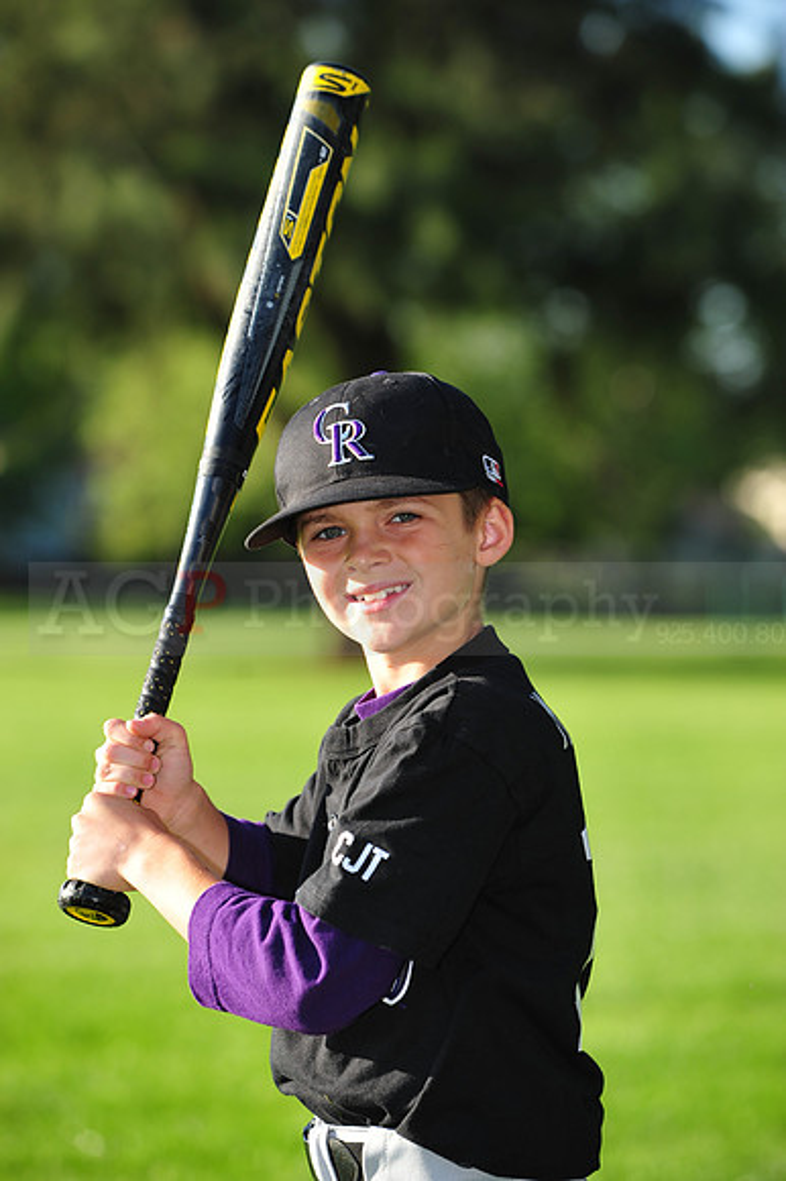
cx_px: 393
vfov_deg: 14.2
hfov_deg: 9.5
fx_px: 4754
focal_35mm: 145
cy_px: 590
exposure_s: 1/500
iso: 200
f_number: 5
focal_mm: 145
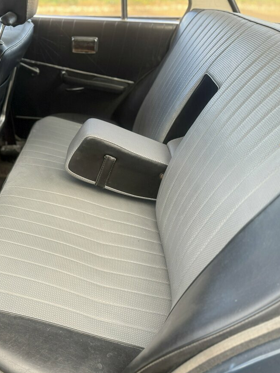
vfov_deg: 55.3
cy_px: 184
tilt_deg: -32.6
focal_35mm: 33
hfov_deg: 41.8
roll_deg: -3.2
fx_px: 356
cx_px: 73
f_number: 1.78
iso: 100
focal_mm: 6.76
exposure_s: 1/121
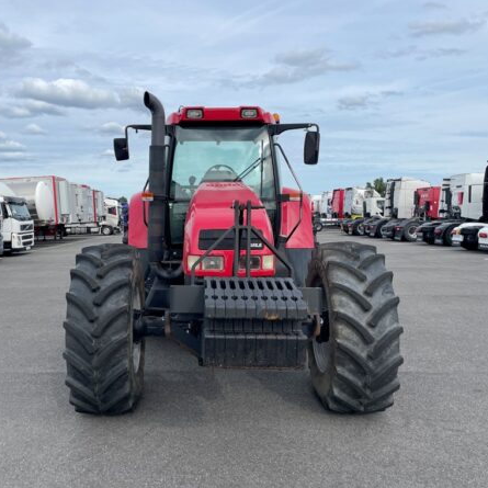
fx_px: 494
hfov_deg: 52.1
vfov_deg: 52.5
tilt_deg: -3.6
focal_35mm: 31
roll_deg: +0.5
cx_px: 193
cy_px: 245
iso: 32
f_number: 1.6
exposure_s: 1/2618
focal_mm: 4.2
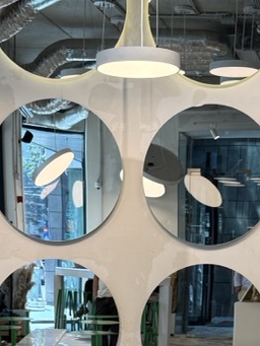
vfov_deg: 20.3
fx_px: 901
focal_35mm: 90
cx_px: 141
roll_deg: -1.5
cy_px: 426
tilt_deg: -10.9
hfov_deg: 16.4
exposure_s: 1/284
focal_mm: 6.76
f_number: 1.78
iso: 80
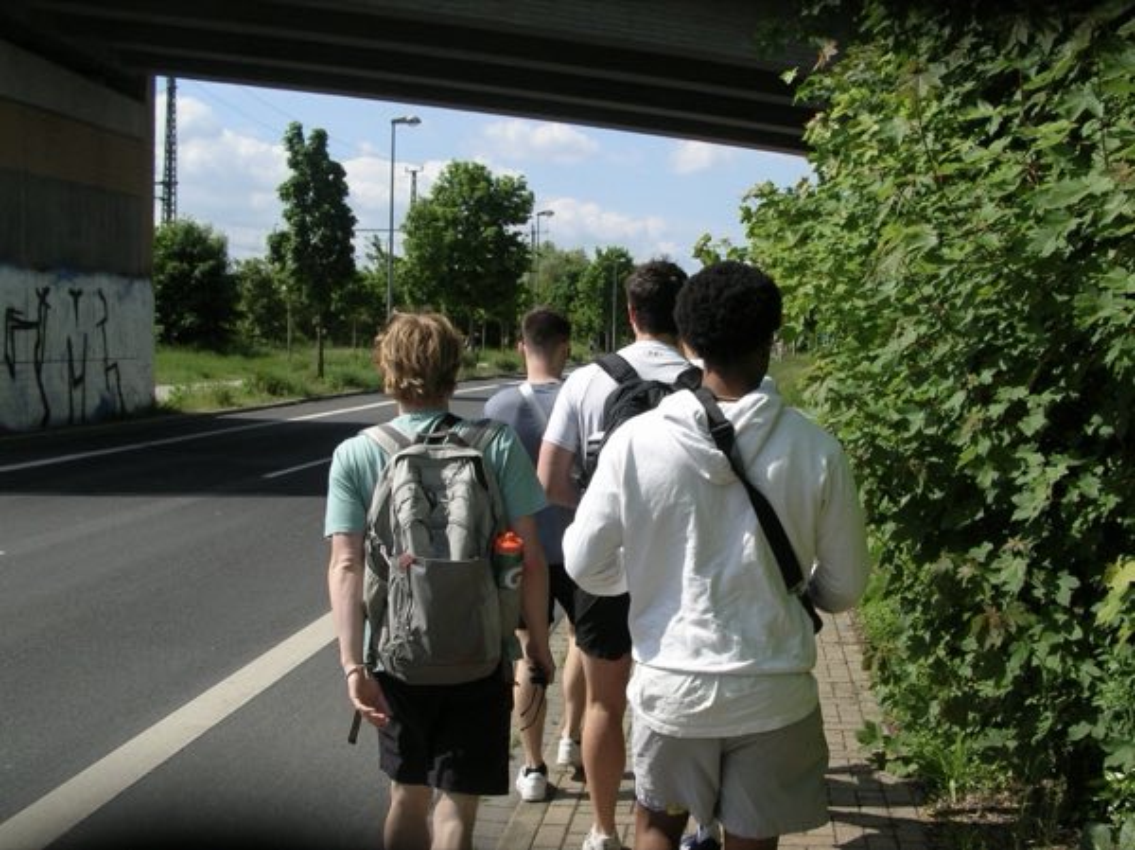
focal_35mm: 36
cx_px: 568
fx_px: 1179
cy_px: 425
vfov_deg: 39.6
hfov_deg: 51.4
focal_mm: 6
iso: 50
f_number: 3.7
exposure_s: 1/714
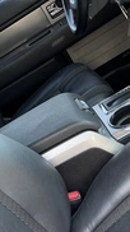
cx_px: 41
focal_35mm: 67
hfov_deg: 17.9
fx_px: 412
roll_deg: +37.2
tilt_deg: -26.0
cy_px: 131
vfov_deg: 31.4
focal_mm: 3
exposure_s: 1/78
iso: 64
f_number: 1.8
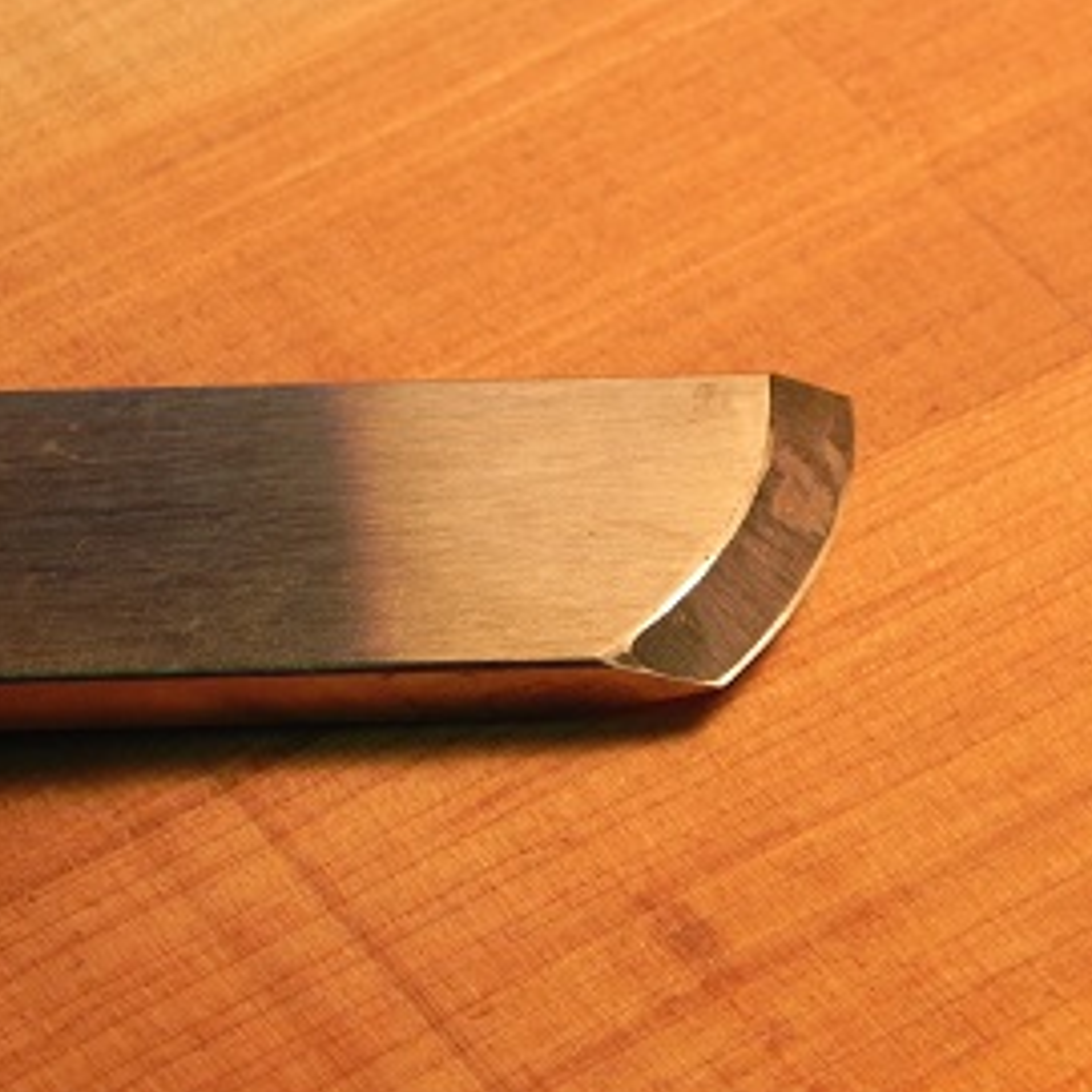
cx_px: 631
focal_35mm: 219
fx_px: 7816
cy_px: 544
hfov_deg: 8.0
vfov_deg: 8.0
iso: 160
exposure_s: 1/71.6
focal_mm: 32.7
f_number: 4.5
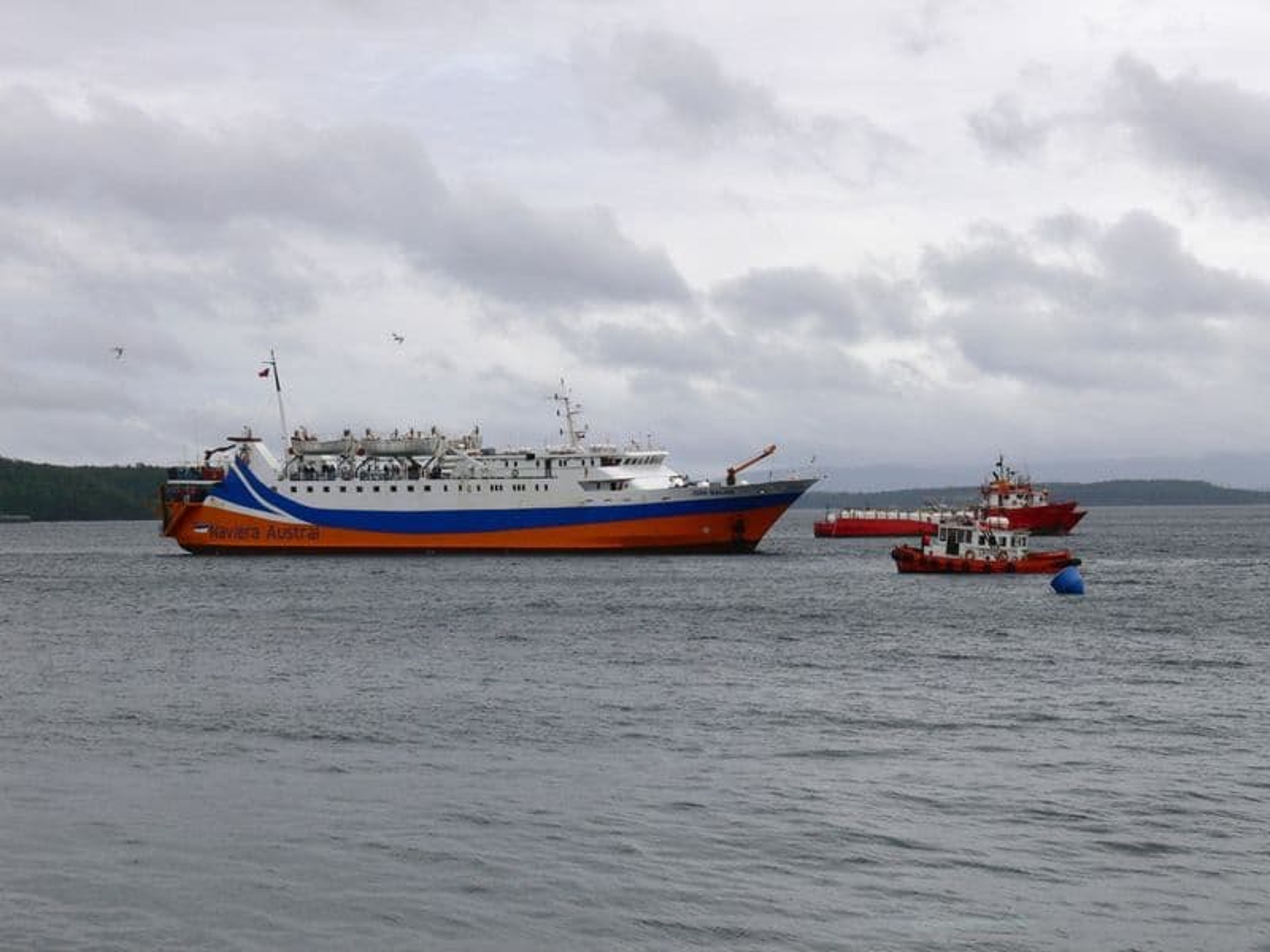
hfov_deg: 26.0
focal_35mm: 75
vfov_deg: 19.6
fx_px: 2752
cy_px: 476
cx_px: 635
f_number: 8
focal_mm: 15.8
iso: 80
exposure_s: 1/400
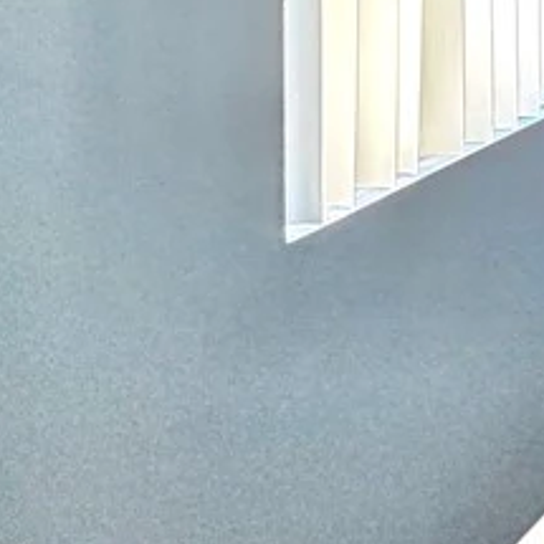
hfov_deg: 16.7
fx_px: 1049
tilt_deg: +1.3
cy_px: -234
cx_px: 1209
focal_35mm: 59
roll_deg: +1.5
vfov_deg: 24.0
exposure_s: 1/60
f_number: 2.2
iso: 320
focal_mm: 2.22
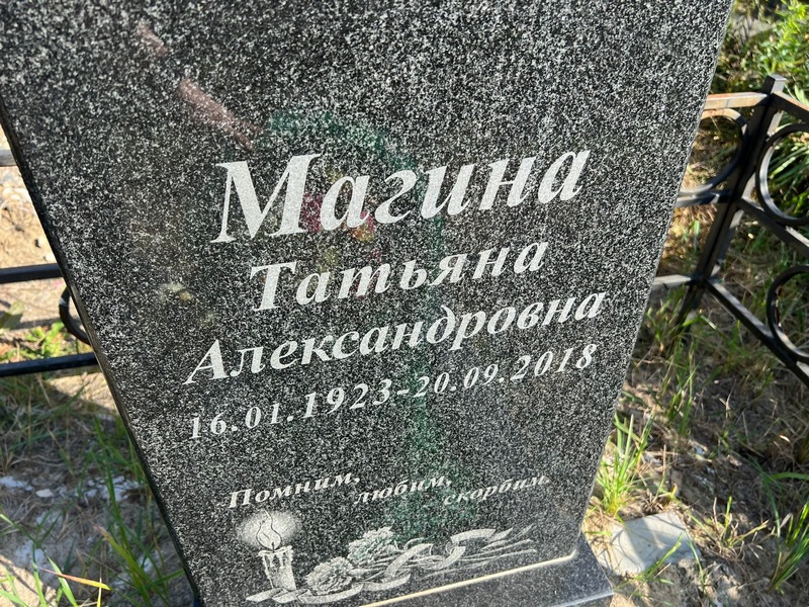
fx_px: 608
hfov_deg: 67.3
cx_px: 404
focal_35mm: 26
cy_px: 304
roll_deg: -0.1
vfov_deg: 53.1
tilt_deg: -38.9
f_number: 1.5
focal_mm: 5.7
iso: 50
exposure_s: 1/1183
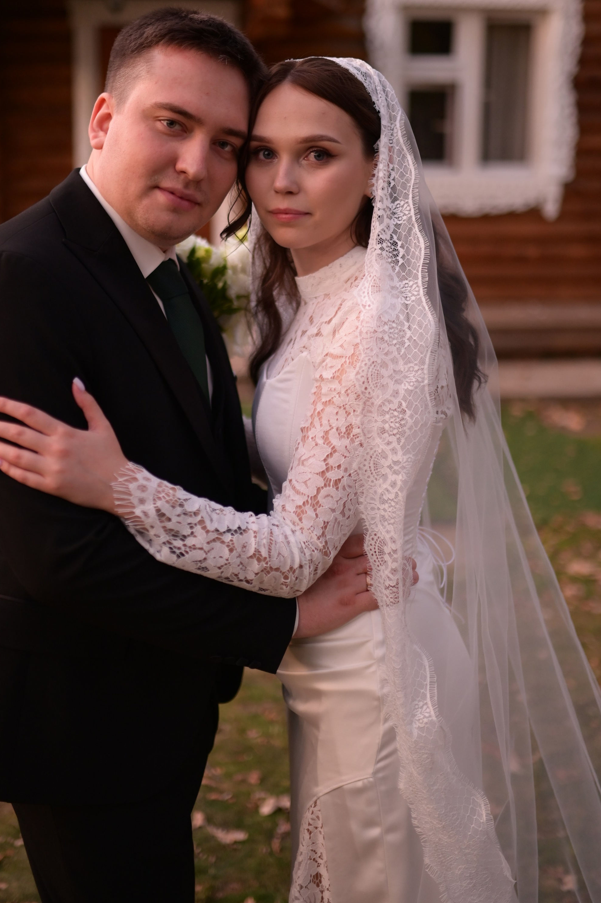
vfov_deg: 43.4
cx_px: 267
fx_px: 1128
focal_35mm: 45
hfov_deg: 29.8
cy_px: 363
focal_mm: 35
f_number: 1.4
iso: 640
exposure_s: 1/500
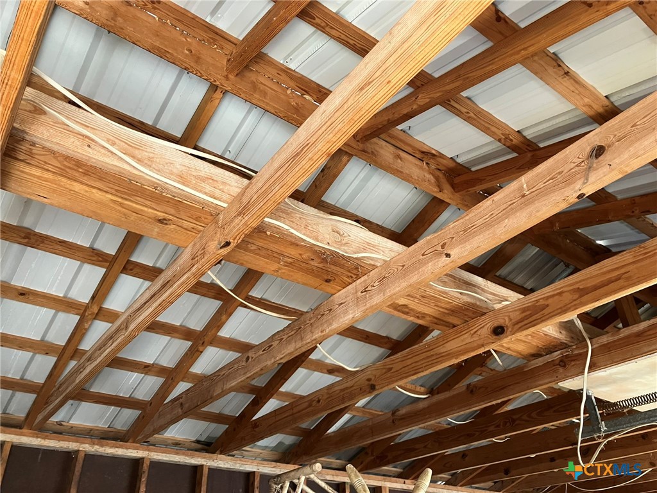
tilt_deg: +32.3
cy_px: 246
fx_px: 531
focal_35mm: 28
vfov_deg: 49.7
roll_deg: +0.0
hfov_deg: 63.4
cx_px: 328
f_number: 1.8
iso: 250
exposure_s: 1/60
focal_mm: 3.99
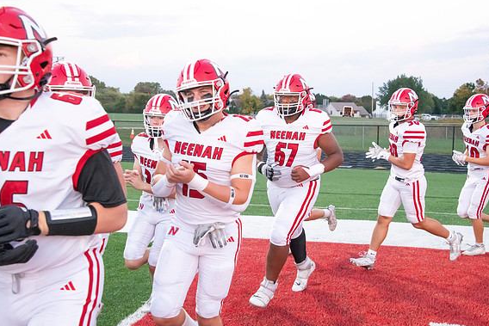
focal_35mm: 49
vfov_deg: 27.5
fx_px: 666
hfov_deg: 40.3
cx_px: 247
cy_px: 162
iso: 10000
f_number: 7.1
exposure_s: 1/800
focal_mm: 48
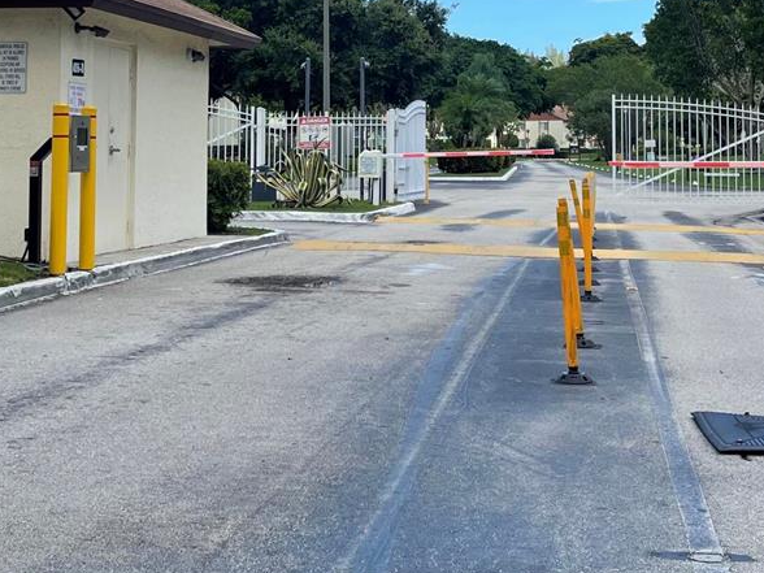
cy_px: 17
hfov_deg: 28.6
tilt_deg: +4.1
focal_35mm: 68
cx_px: 409
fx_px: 1501
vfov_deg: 21.0
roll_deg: -0.5
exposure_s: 1/2488
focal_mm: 5.1
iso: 32
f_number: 1.6
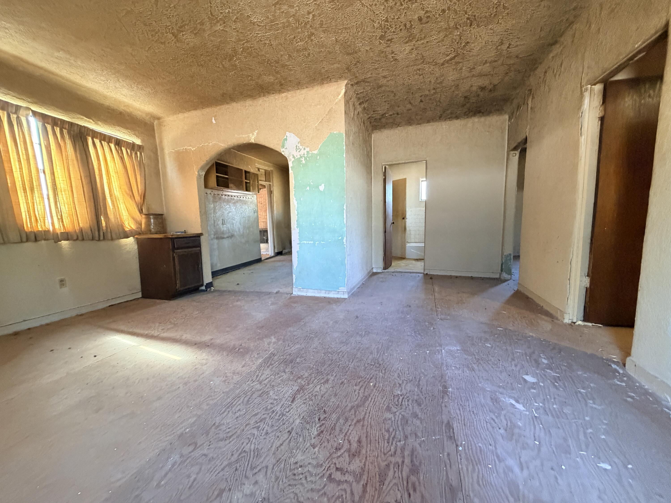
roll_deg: +0.3
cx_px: 336
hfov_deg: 102.1
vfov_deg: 85.7
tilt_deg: -7.6
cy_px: 252
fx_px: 271
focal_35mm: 14
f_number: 2.2
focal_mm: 2.22
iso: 640
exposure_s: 1/60
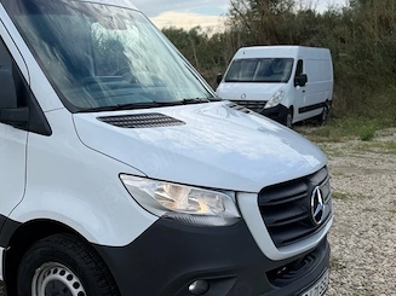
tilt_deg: -10.6
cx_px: 35
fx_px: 503
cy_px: 155
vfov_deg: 32.8
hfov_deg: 39.6
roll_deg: +0.7
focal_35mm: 44
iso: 80
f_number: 1.78
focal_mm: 6.76
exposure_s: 1/2907
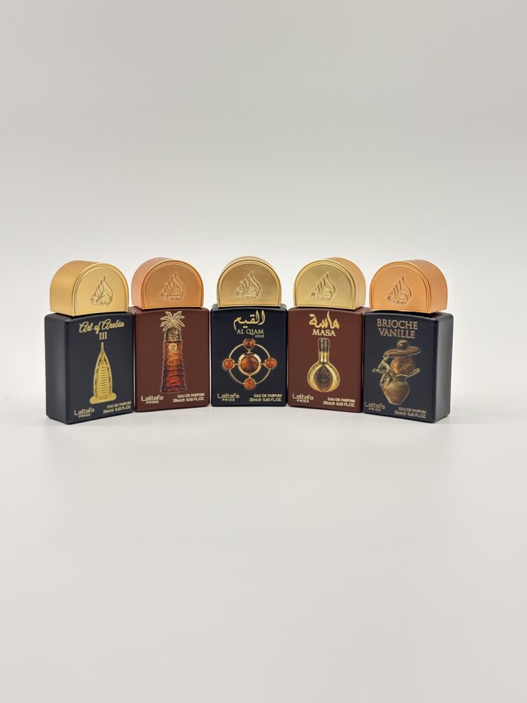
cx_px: 264
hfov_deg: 28.0
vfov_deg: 36.8
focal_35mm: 52
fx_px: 1056
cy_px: 352
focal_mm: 5.96
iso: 50
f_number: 1.6
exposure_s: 1/273
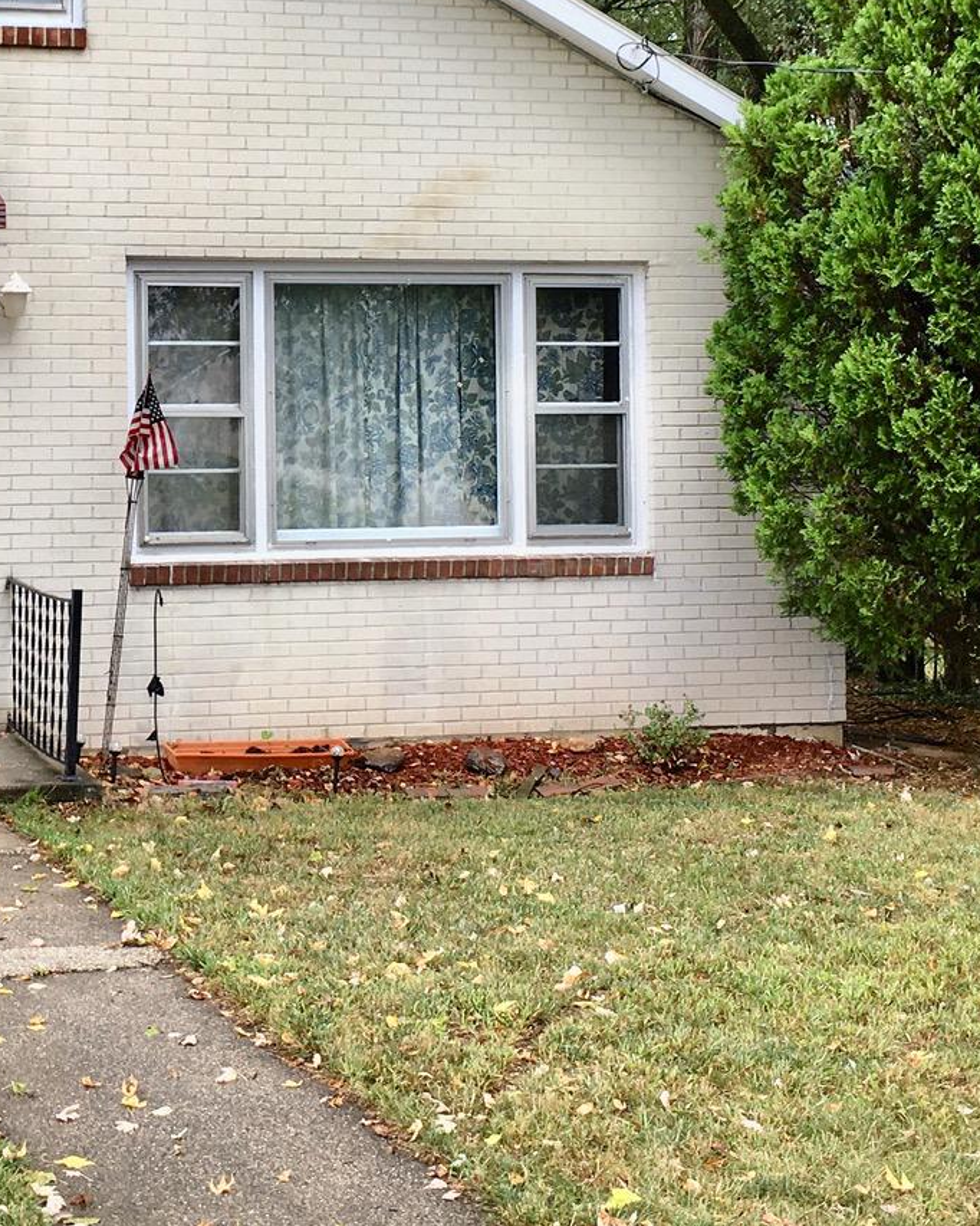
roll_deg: +0.4
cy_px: 401
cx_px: 145
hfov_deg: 22.1
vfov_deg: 27.7
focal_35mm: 68
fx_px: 2466
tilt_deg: +1.7
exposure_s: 1/178
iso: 25
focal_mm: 4.15
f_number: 2.2
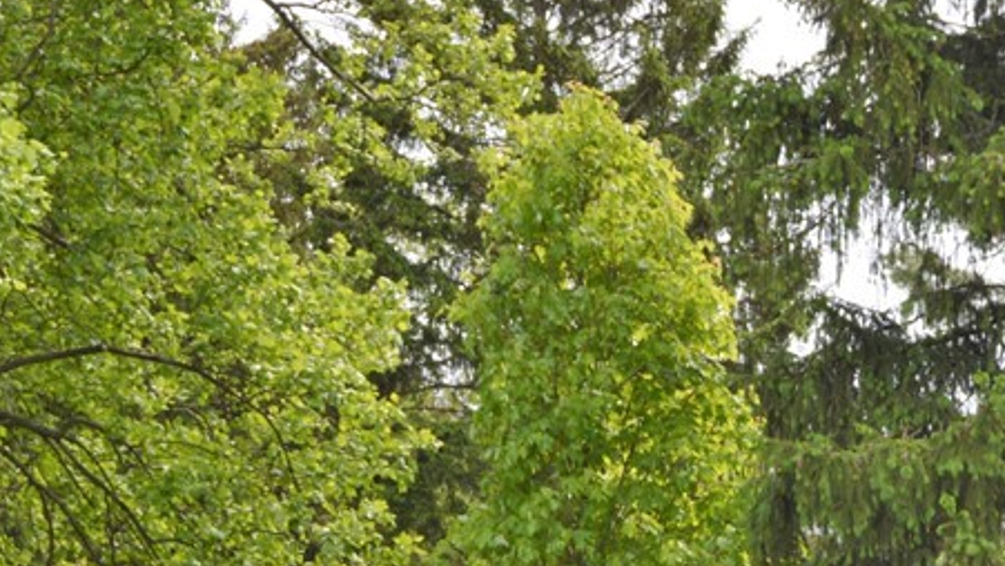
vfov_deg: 10.2
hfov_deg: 17.6
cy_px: 702
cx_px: 1122
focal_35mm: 117
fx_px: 3126
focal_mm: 31
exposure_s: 1/200
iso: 100
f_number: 7.1
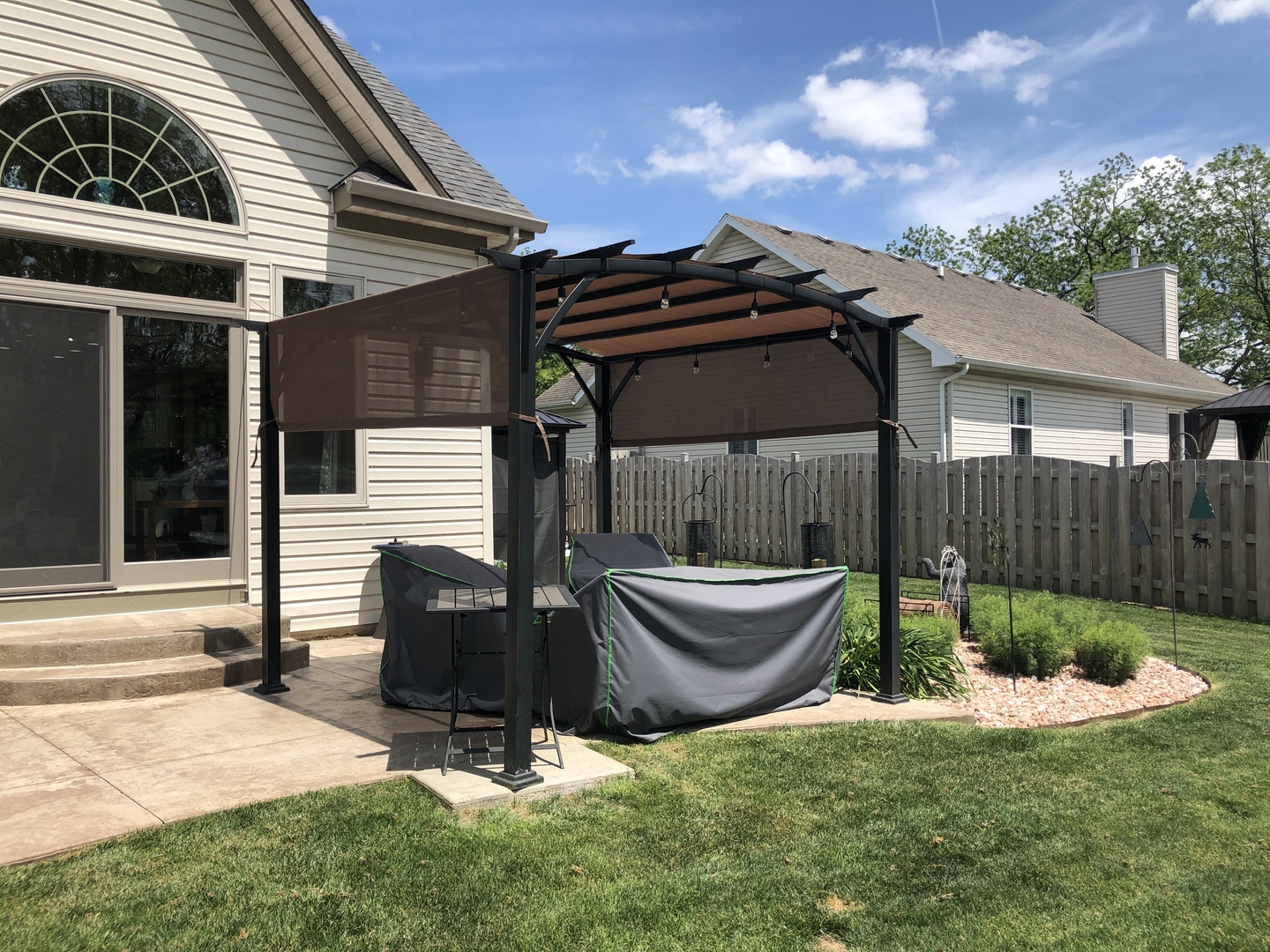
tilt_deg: +0.9
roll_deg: +0.3
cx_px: 635
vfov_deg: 49.7
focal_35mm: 28
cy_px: 476
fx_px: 1027
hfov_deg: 63.4
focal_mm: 3.99
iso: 20
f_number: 1.8
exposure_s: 1/1779
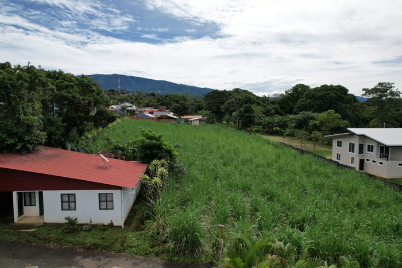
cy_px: 134
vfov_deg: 57.2
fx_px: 246
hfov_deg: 78.6
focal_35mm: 22
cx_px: 201
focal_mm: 8.38
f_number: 2.8
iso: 100
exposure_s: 1/3200
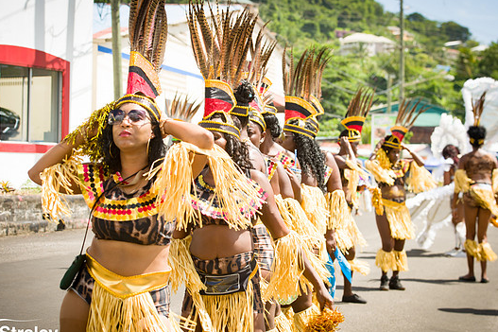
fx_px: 1065
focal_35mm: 77
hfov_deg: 26.3
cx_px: 248
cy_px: 179
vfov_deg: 17.7
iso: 100
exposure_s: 1/160
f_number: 6.3
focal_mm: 70
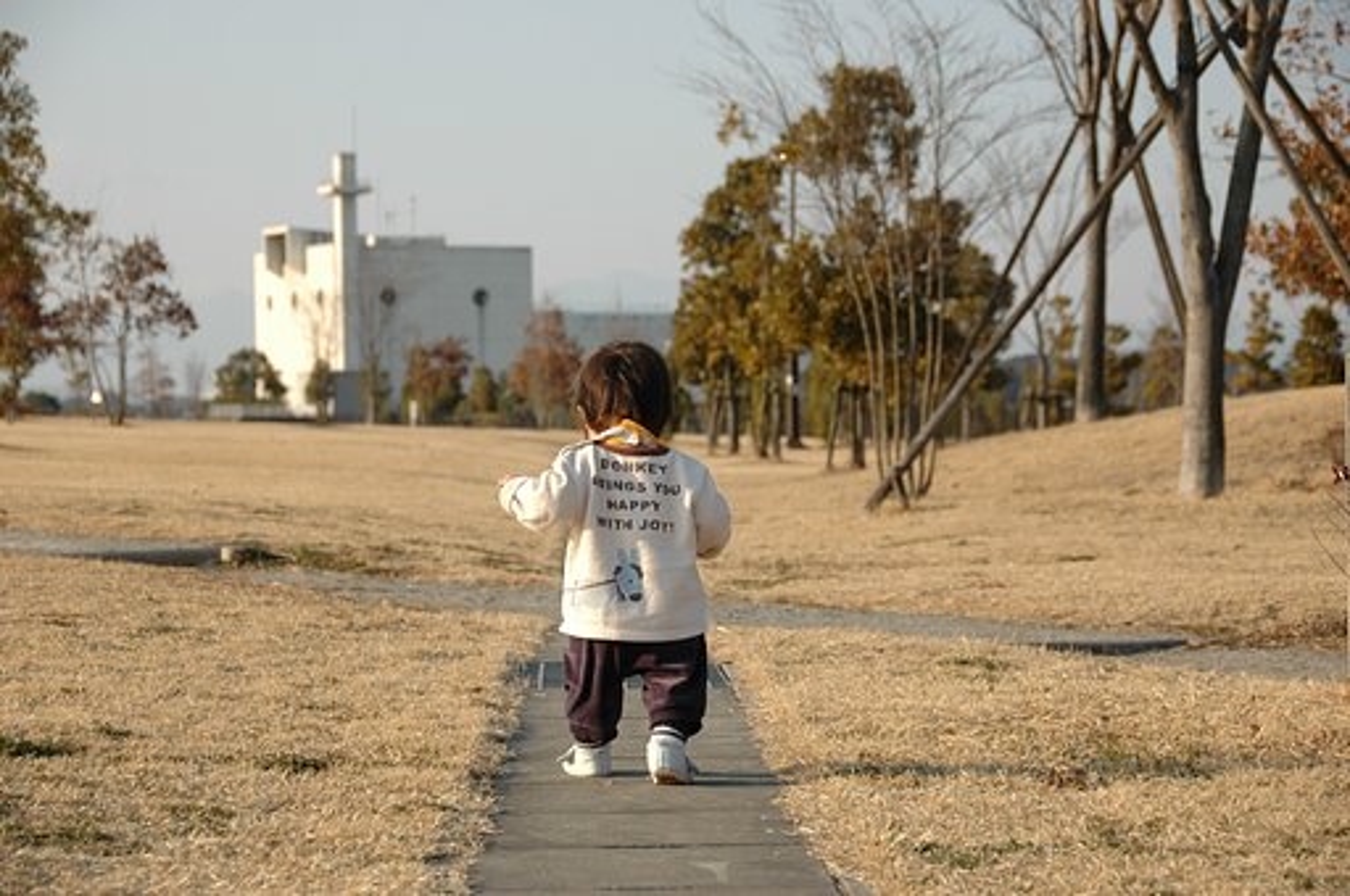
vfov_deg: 13.0
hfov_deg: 19.5
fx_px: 3932
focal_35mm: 105
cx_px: 675
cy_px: 448
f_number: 5
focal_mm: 70
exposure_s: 1/640
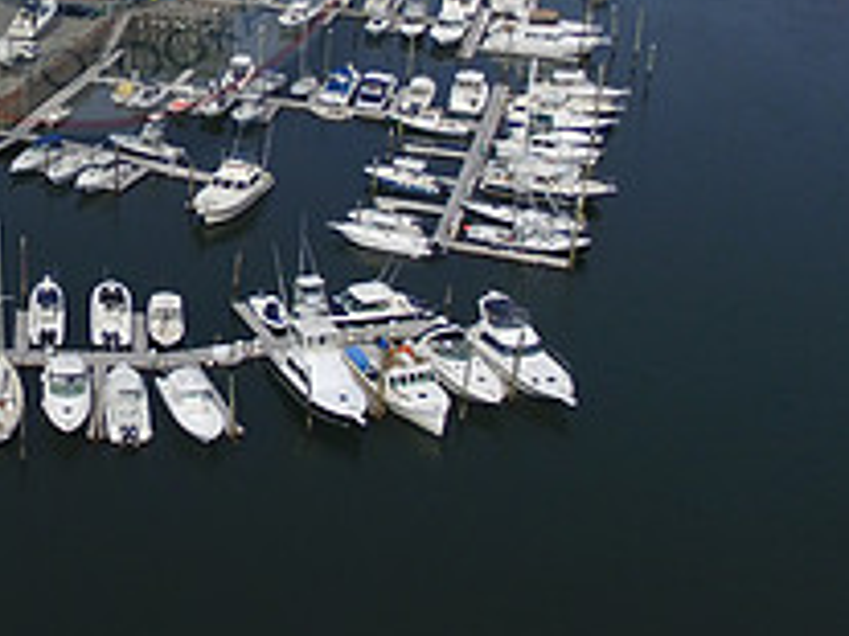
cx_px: 25
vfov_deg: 25.5
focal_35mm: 56
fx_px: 1373
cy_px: 105
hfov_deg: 32.0
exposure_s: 1/1848
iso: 100
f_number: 2.8
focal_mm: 3.61
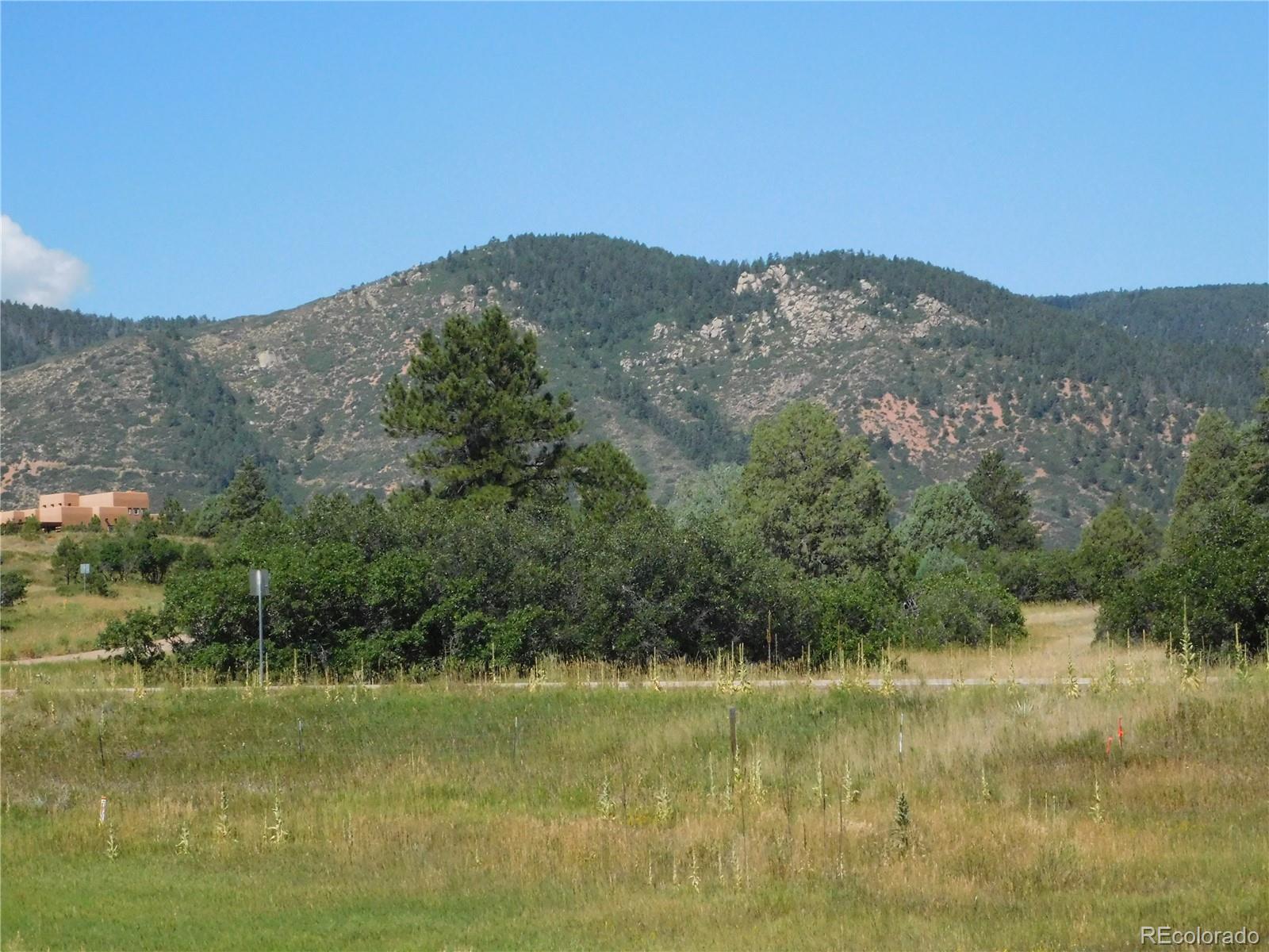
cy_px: 476
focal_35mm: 91
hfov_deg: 21.5
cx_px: 634
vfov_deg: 16.2
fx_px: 3336
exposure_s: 1/1250
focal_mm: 16.1
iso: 800
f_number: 9
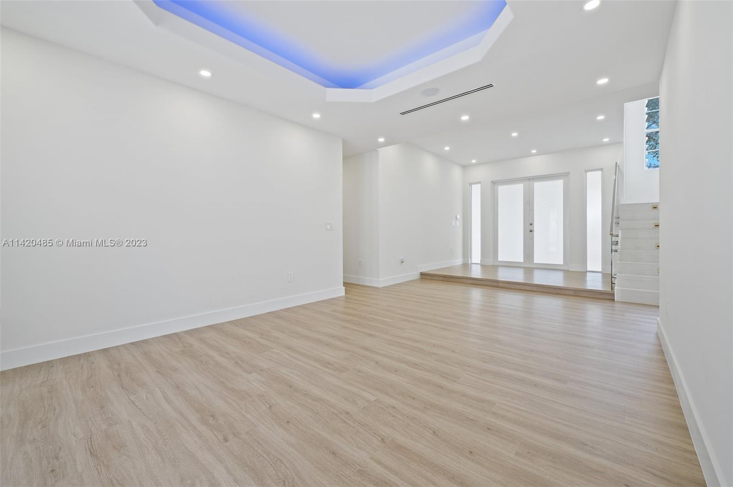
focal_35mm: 14
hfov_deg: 104.3
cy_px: 244
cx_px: 366
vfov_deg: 81.1
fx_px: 285
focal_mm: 14
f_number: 8
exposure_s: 1/3
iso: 200
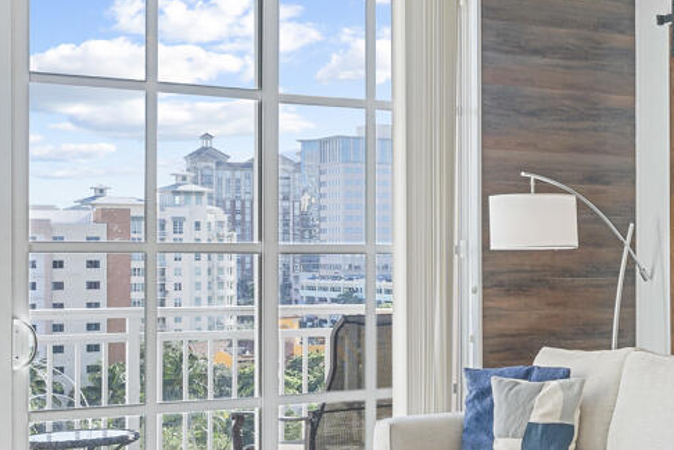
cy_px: 253
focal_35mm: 72
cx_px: 953
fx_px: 1348
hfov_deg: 23.6
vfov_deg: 18.9
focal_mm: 14
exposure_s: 1/5
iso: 64
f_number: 8
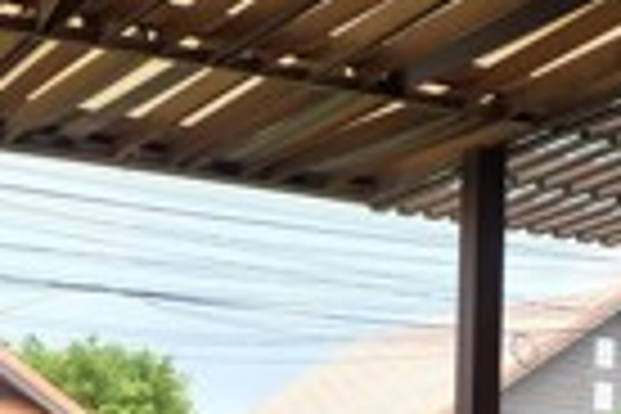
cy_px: 688
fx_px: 1794
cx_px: 338
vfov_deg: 12.3
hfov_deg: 19.6
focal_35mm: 104
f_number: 5.6
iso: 200
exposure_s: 1/140
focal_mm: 16
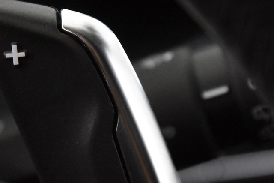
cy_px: 124
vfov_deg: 6.5
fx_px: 1599
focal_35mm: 210
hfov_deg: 9.8
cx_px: 57
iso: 9000
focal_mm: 70
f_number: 4
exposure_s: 1/125
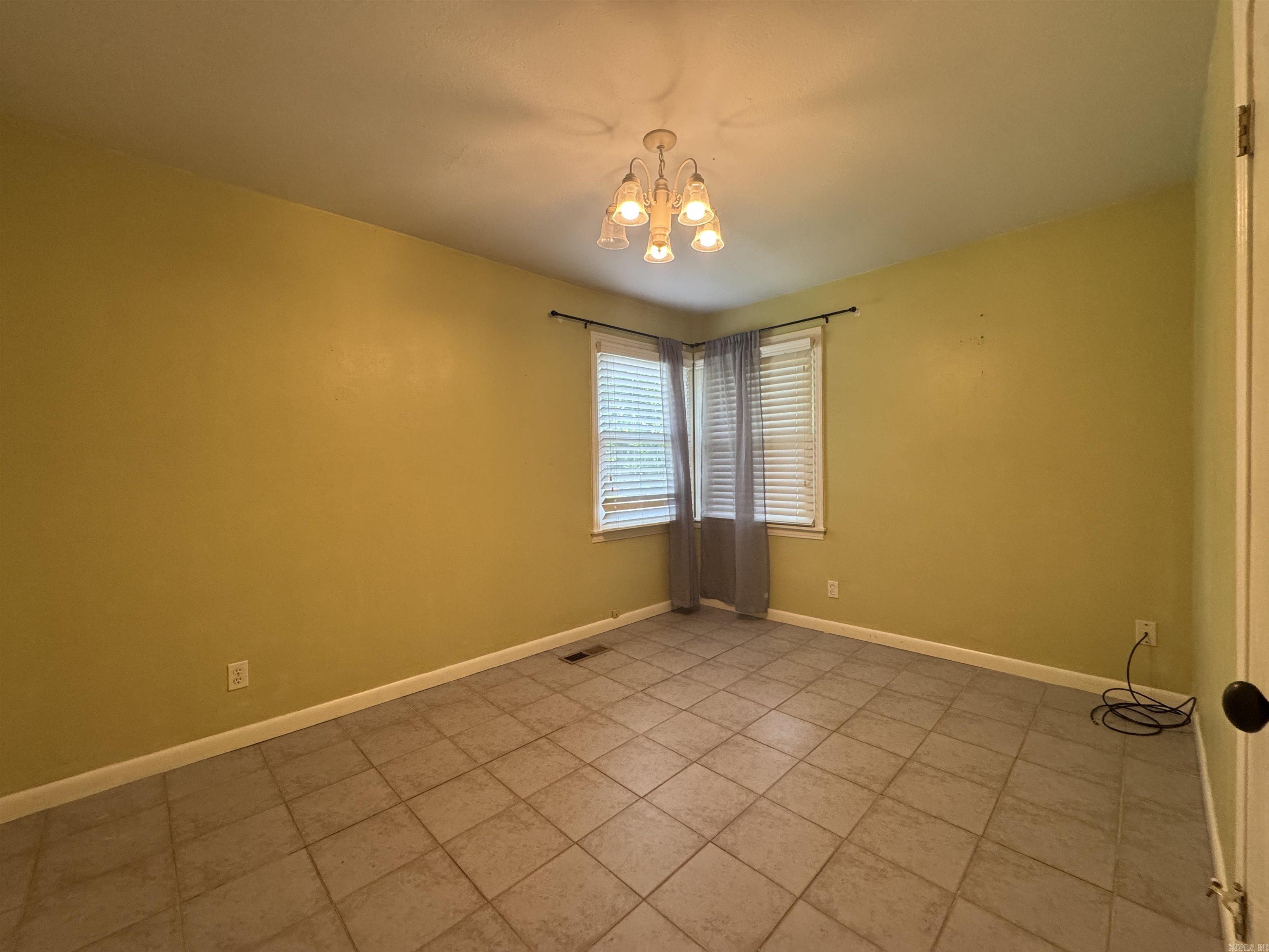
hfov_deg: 102.1
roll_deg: +1.1
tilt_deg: -1.1
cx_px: 634
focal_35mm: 14
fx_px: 513
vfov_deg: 85.7
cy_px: 476
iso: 250
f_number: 2.2
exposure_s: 1/120
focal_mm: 2.22
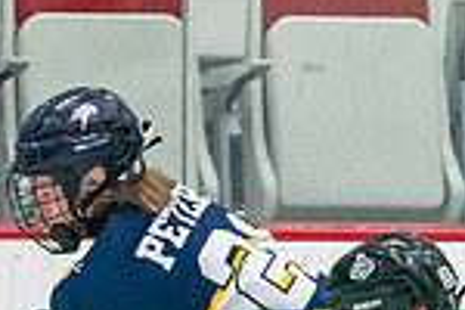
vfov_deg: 1.2
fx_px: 15215
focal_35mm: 1178
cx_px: 147
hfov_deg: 1.8
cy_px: 593
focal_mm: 200
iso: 4000
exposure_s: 1/1600
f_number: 2.8
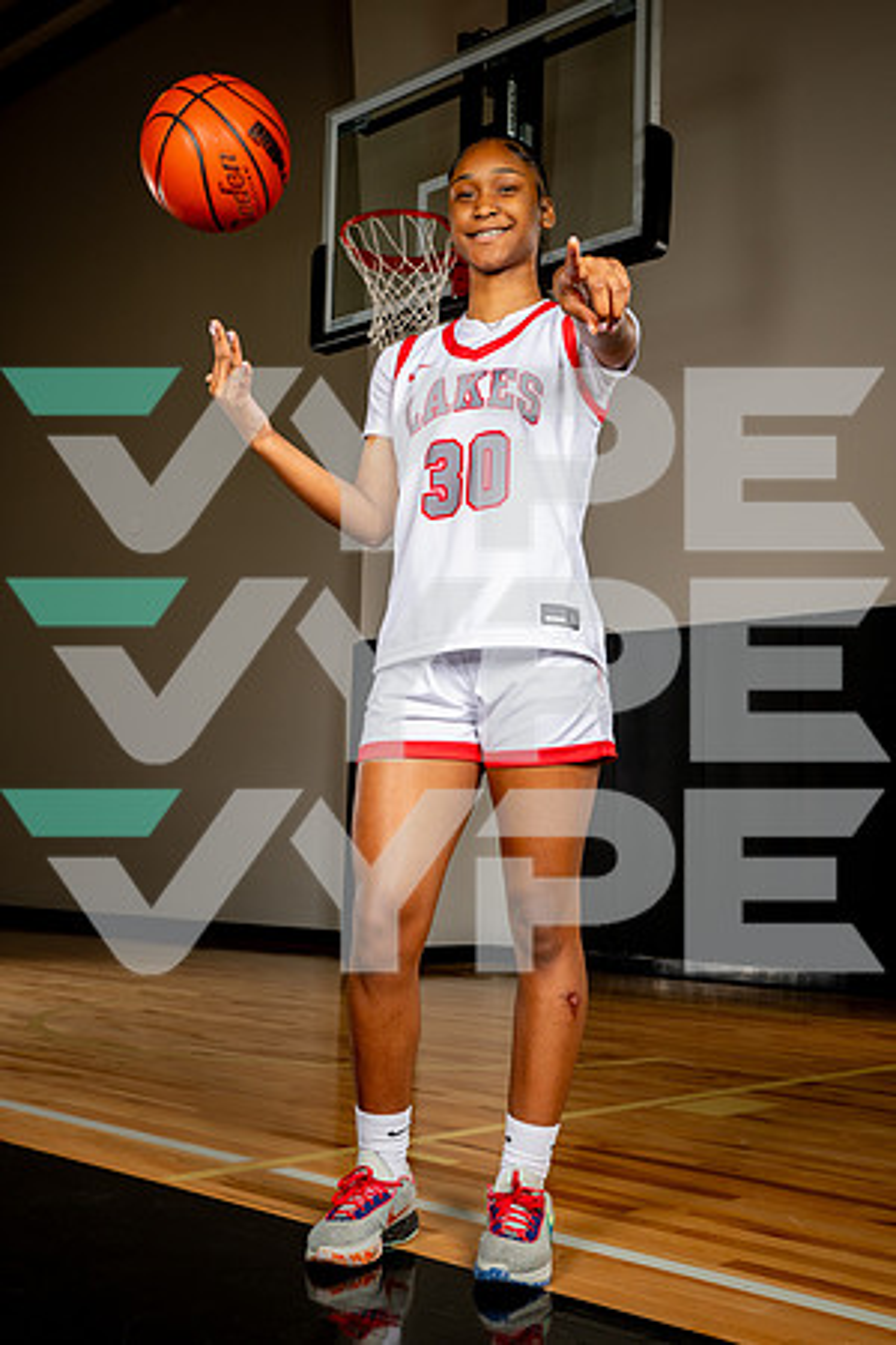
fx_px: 1568
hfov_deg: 31.9
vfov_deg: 46.4
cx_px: 448
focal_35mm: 42
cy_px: 672
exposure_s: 1/400
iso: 250
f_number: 8
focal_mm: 42
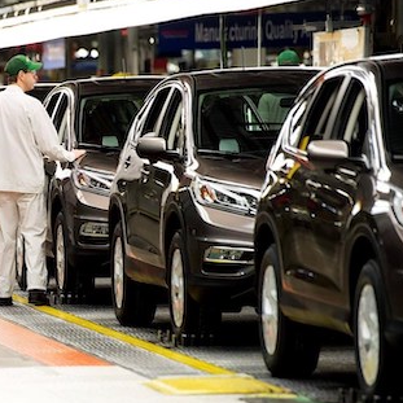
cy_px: 199
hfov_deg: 6.4
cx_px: 109
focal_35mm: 273
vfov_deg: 6.4
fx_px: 3596
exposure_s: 1/320
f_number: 4
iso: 2000
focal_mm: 200
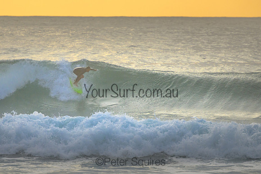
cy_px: 86
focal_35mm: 550
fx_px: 3987
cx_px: 100
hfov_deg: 3.7
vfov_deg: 2.5
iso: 640
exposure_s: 1/2000
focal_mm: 400
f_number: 5.6
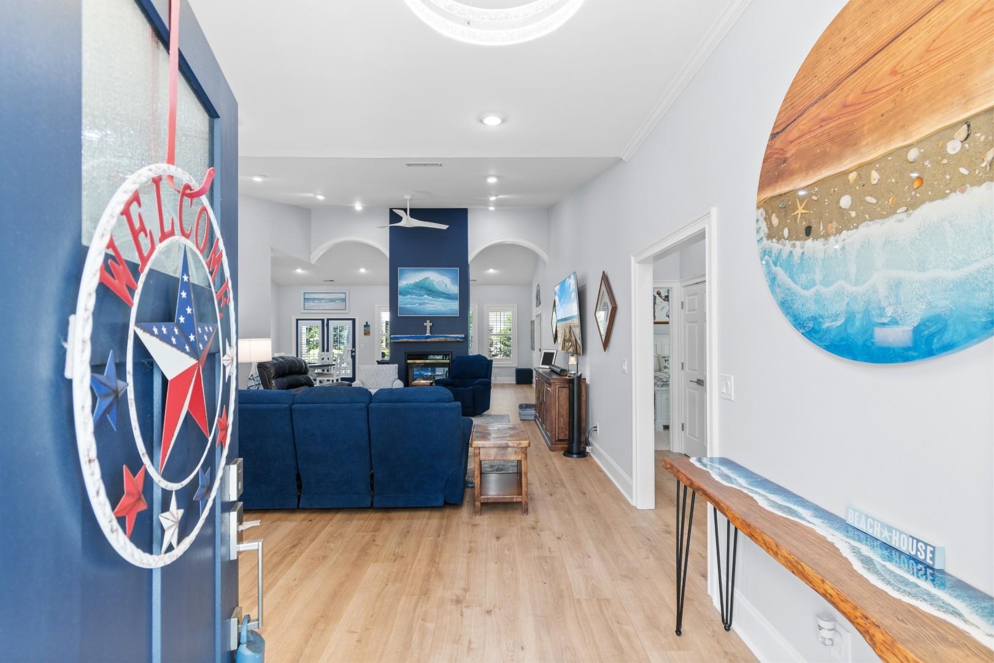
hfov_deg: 100.4
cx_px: 497
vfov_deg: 77.3
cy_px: 332
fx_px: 414
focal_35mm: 15
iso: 100
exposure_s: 1/10
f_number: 4.5
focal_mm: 10
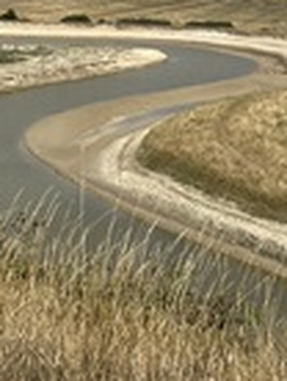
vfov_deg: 19.0
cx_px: 37
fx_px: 1036
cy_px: -135
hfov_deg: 15.6
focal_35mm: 94
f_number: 1.6
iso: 50
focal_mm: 5.1
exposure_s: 1/8403
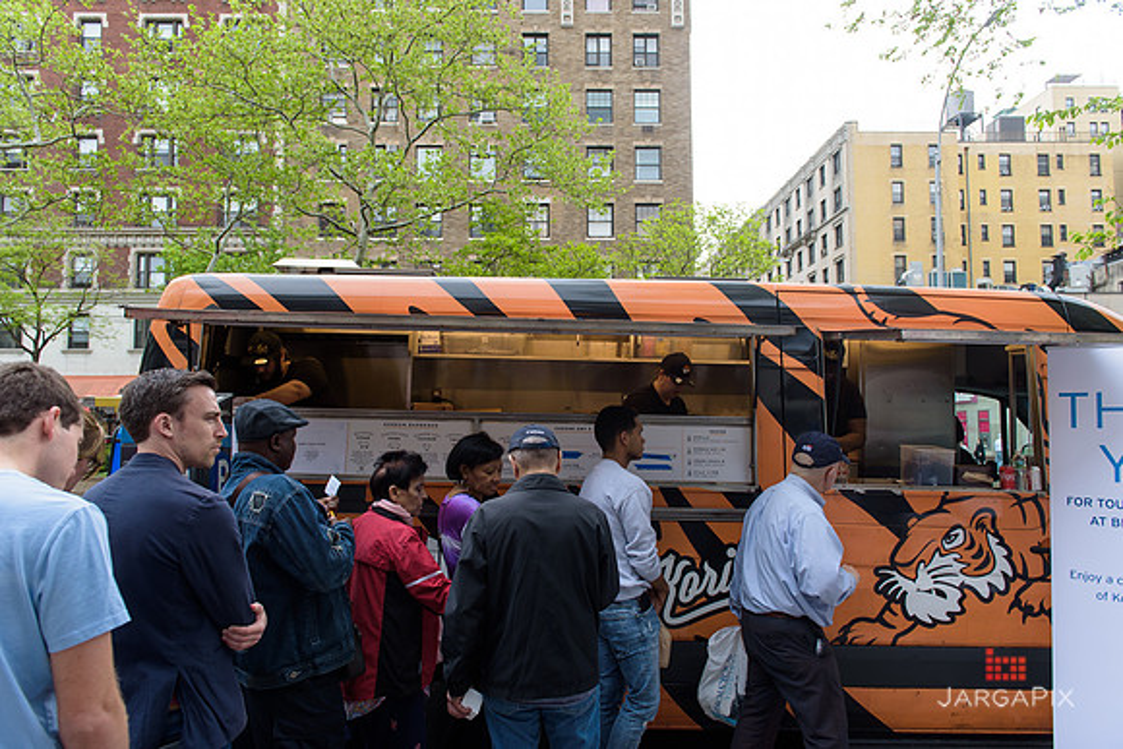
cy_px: 374
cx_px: 562
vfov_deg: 53.2
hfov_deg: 73.7
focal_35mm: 24
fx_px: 749
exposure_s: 1/250
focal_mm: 24
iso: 200
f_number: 4
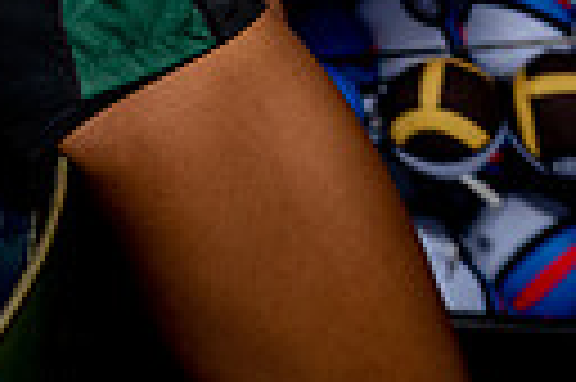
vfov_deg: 6.9
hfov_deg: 11.0
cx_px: 32
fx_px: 2972
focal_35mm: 186
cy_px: -562
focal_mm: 53
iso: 100
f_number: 5.6
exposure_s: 1/250
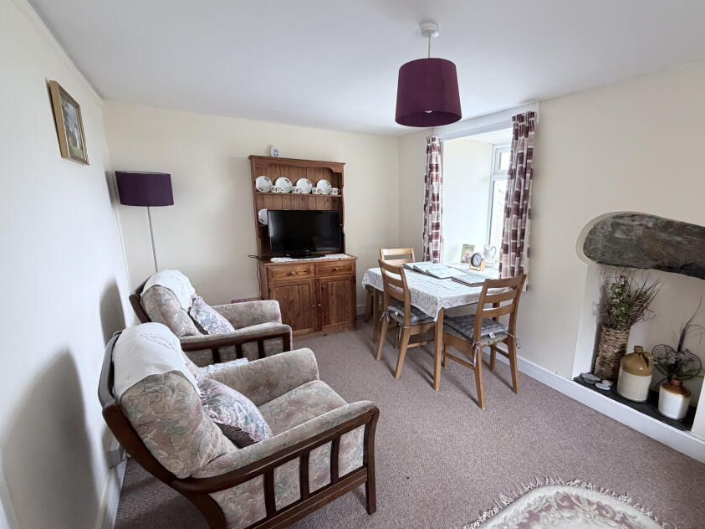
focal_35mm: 17
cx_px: 416
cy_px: 278
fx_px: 346
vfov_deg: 74.7
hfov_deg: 90.1
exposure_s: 1/119
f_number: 2.2
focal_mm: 2.22
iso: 320
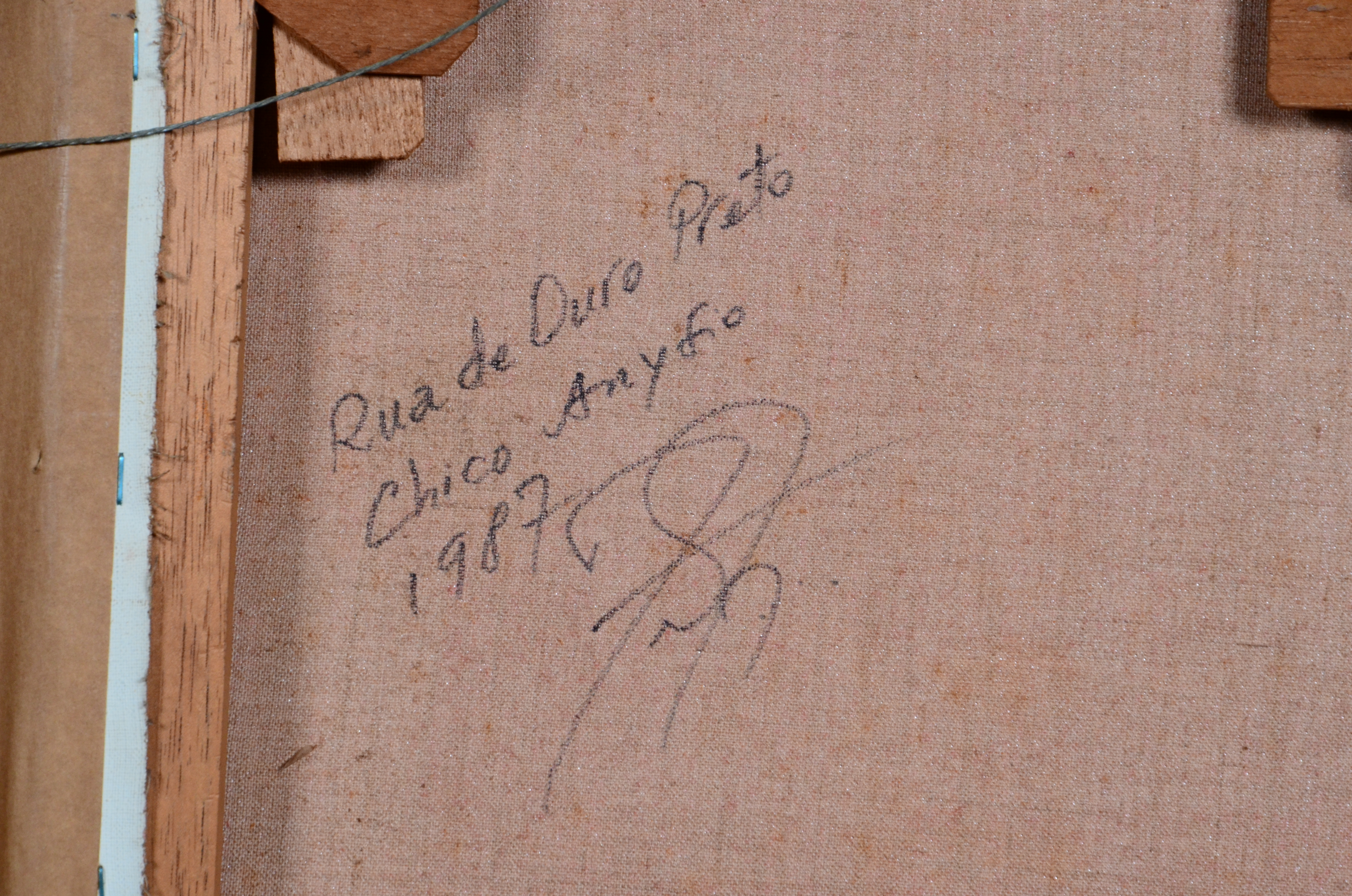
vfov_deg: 8.7
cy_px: 448
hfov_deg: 13.1
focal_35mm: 158
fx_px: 5903
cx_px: 676
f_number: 11
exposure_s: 1/200
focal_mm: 105
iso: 1000
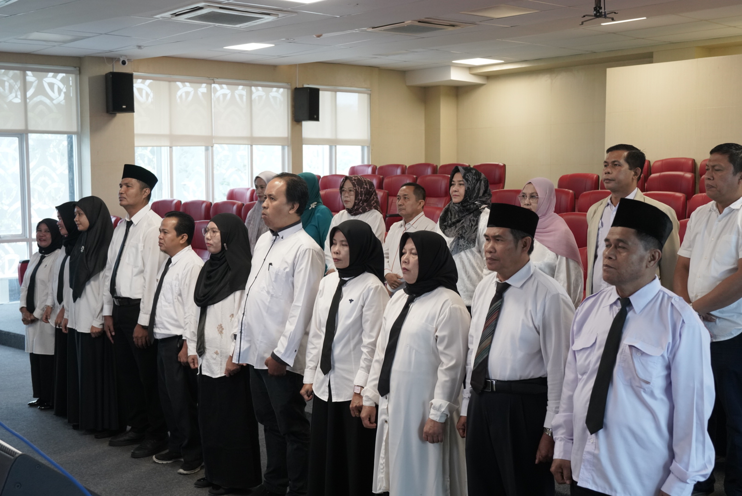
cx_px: 371
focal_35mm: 46
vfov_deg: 29.3
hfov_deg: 42.7
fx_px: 949
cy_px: 248
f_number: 5.6
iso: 2500
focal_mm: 46
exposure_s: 1/125
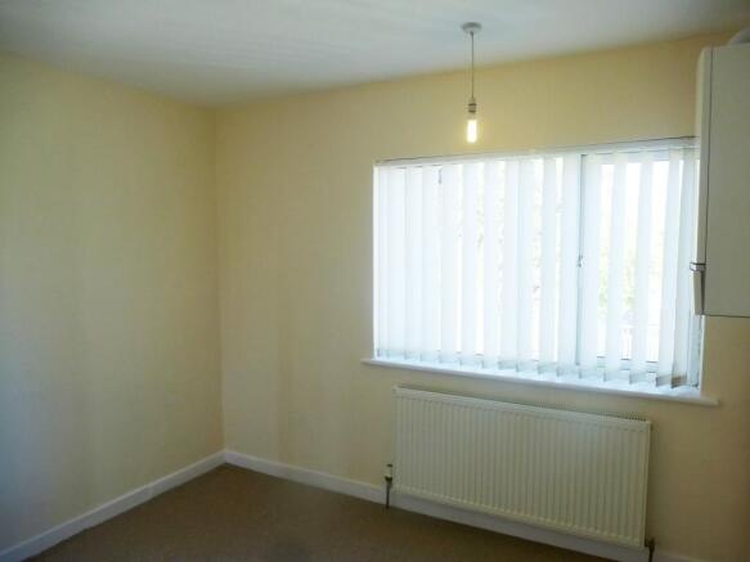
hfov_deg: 71.6
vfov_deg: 56.8
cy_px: 281
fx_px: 520
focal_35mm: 24
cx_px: 375
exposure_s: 1/60
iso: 100
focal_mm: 4.3
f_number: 3.3
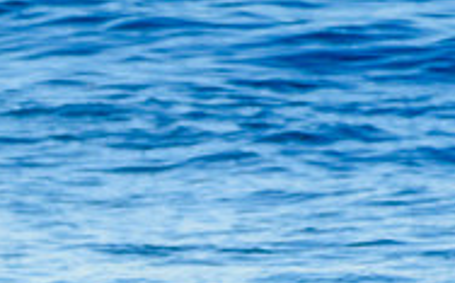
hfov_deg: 0.9
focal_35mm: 2366
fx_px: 29304
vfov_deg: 0.6
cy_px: 420
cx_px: -82
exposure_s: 1/2000
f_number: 5.6
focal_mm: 500
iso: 800
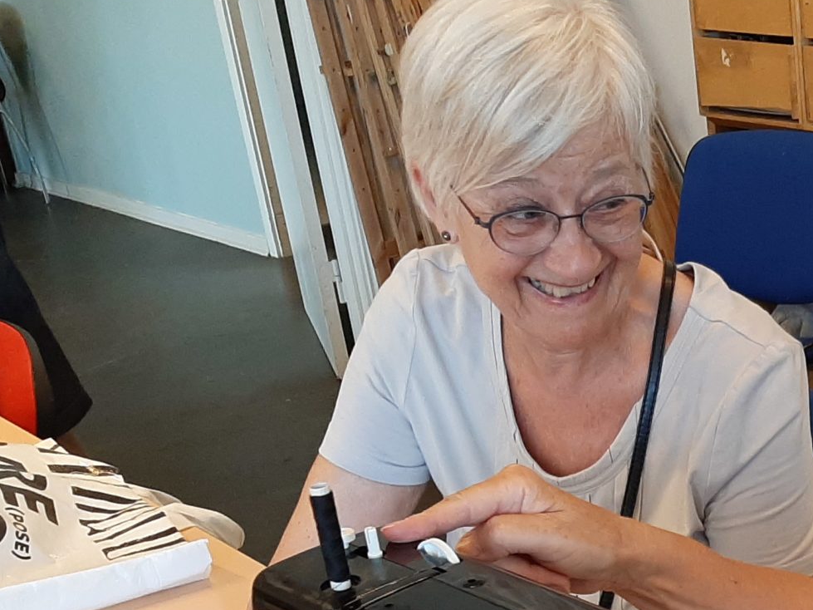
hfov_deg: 26.7
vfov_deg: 20.0
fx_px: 1597
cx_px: 850
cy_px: 773
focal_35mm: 68
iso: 100
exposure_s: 1/50
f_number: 1.7
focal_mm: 3.93
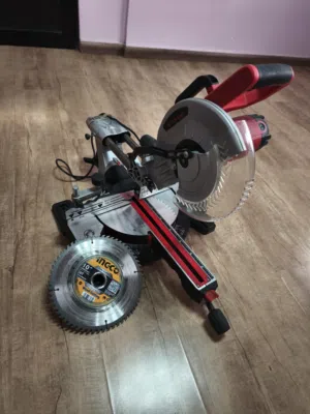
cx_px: 155
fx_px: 275
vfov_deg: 73.9
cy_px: 207
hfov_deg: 58.9
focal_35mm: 23
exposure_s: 1/100
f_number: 1.7
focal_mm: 5.35
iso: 250
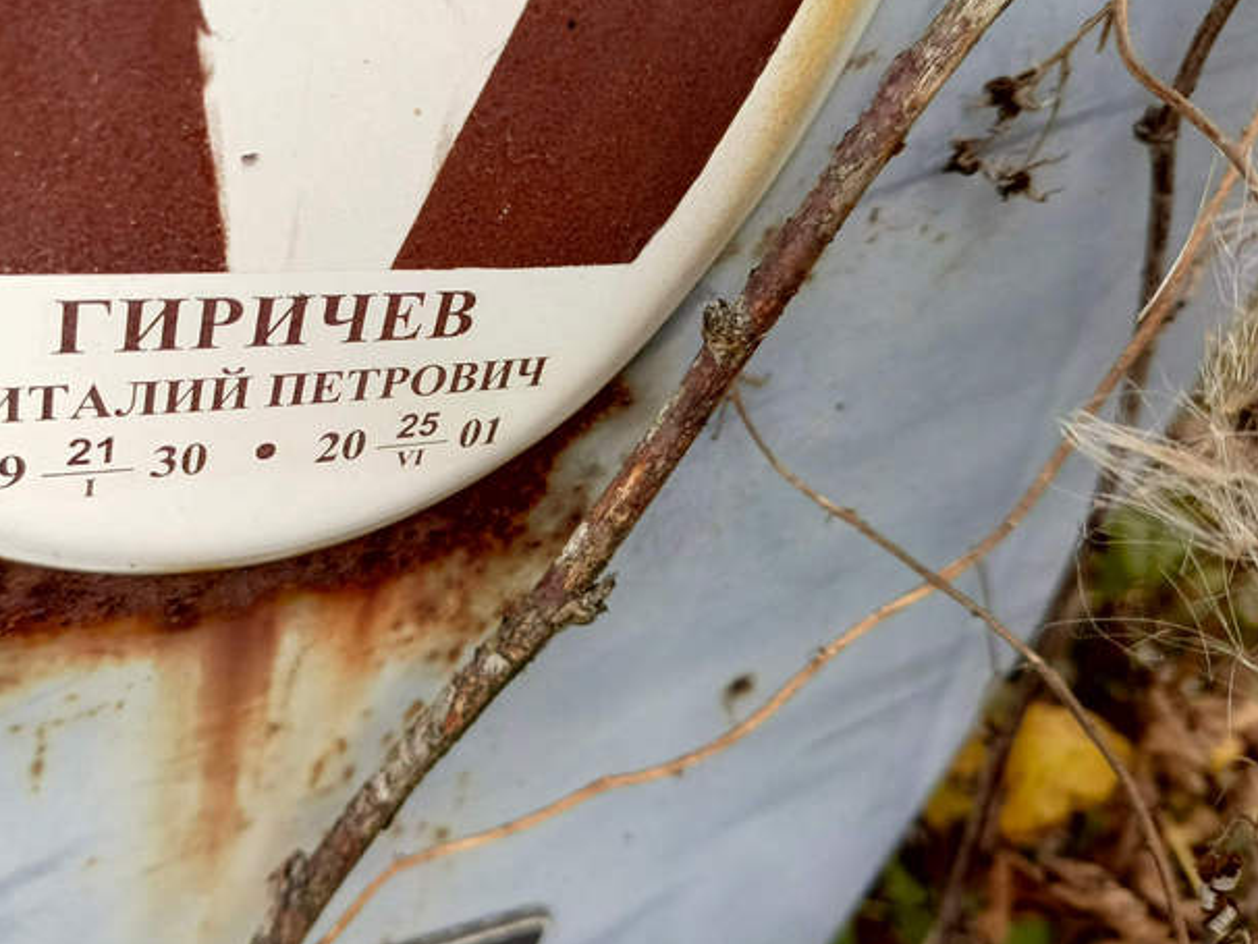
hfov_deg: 54.8
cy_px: 432
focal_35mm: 33
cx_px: 480
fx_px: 1200
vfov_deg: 42.9
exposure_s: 1/100
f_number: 1.69
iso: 153
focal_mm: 4.76
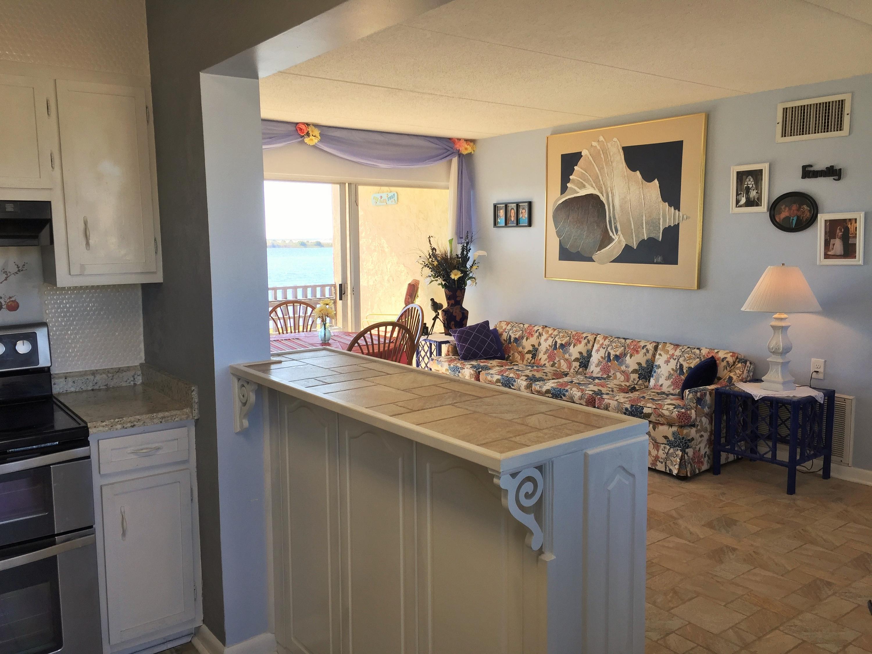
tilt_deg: -6.5
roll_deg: +0.1
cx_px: 436
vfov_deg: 48.2
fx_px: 731
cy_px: 327
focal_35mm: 29
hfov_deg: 61.7
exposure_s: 1/155
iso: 32
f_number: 2.2
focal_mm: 4.15
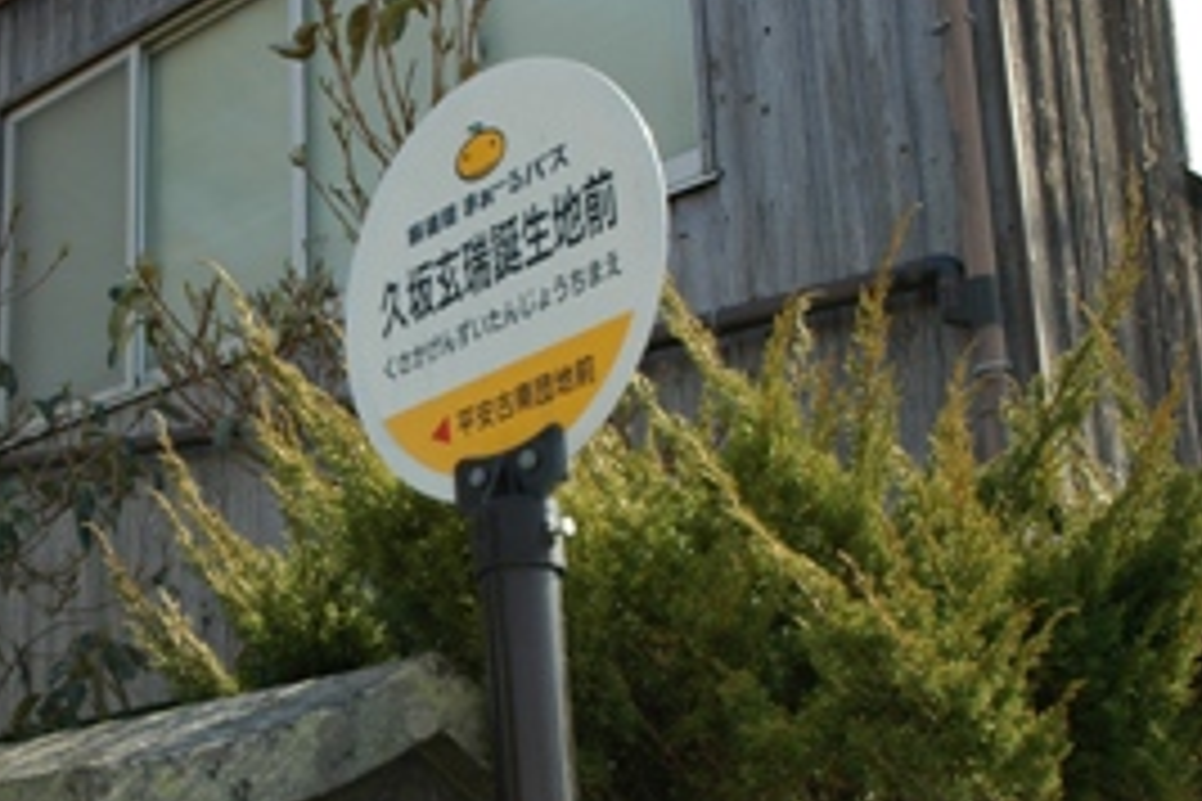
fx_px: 2098
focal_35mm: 63
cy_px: 531
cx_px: 216
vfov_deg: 21.5
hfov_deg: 31.1
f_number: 9
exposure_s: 1/160
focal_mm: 25
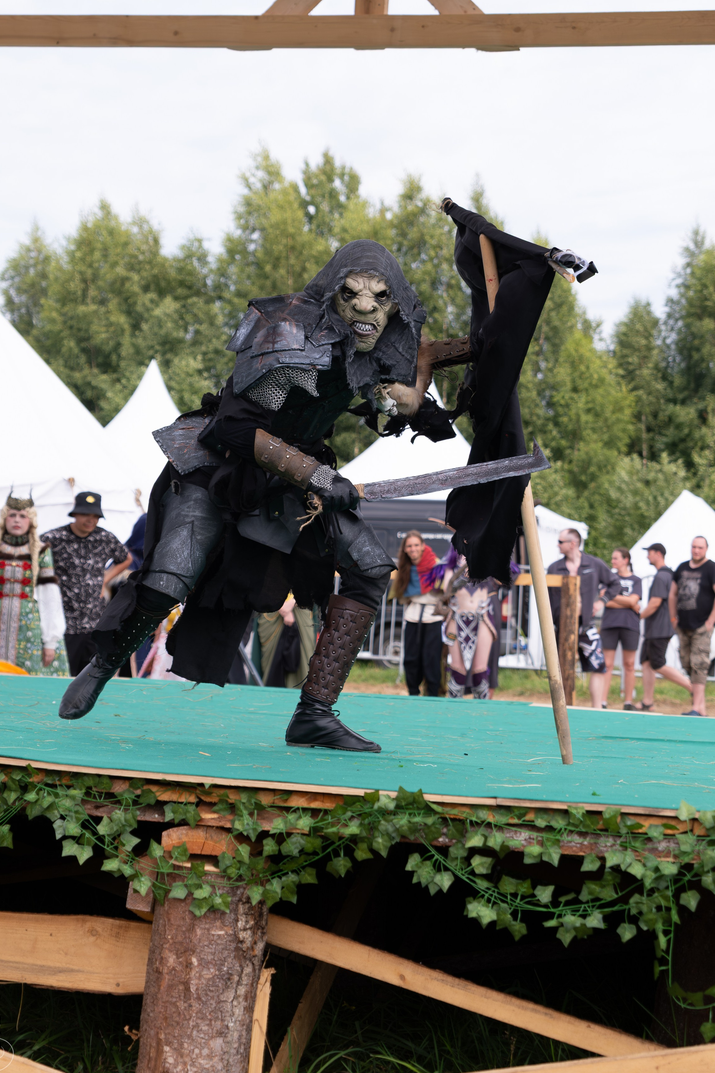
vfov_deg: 27.3
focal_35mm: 74
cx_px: 349
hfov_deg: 18.4
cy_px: 458
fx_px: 2204
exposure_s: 1/1000
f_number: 3.2
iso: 160
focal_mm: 41.4
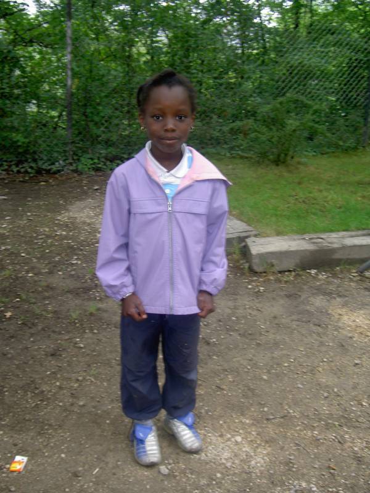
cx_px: 185
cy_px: 246
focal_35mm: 39
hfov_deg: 36.8
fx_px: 556
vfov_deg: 47.9
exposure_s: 1/40
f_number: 2.8
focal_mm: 8
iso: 100
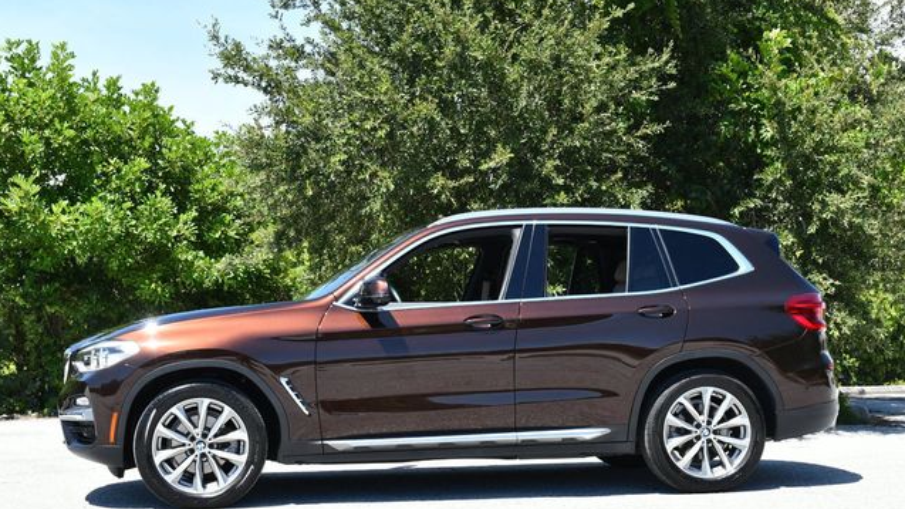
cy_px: 264
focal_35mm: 59
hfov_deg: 35.5
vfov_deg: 20.4
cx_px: 452
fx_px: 1416
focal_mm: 28
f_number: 7.1
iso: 200
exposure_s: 1/250
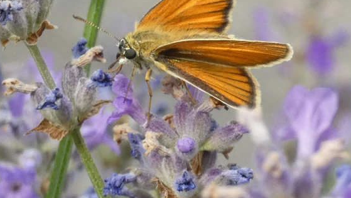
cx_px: 188
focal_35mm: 172
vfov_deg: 7.1
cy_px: 57
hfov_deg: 12.5
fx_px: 1602
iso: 250
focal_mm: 24.7
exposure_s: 1/80
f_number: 5.3
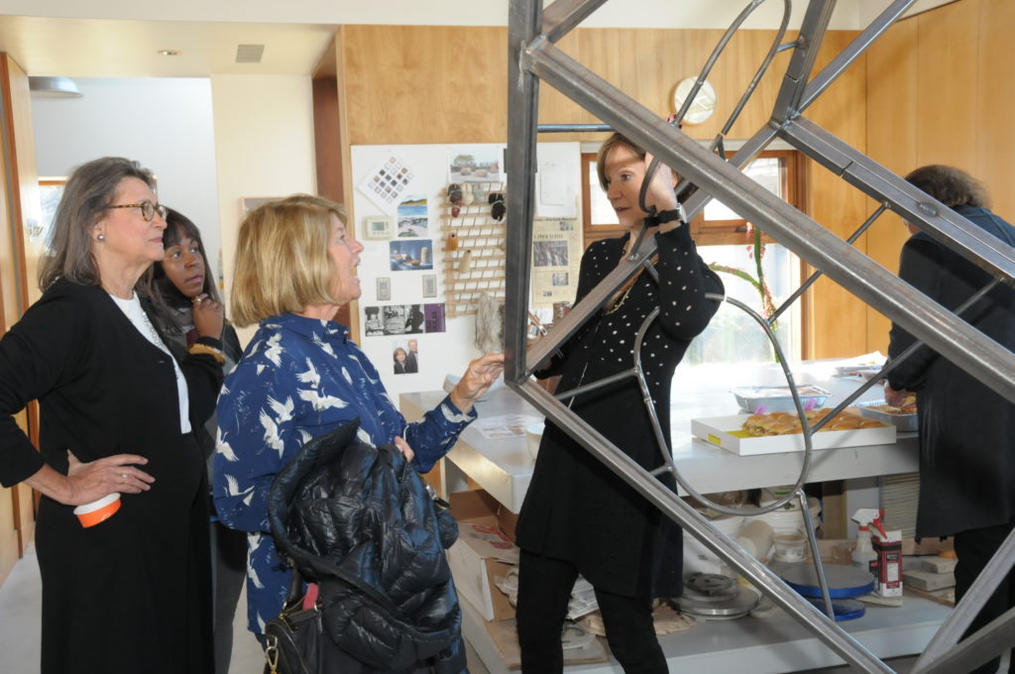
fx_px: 1098
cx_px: 508
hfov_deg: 49.6
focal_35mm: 39
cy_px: 337
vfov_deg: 34.1
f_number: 8
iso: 800
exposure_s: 1/60
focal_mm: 26
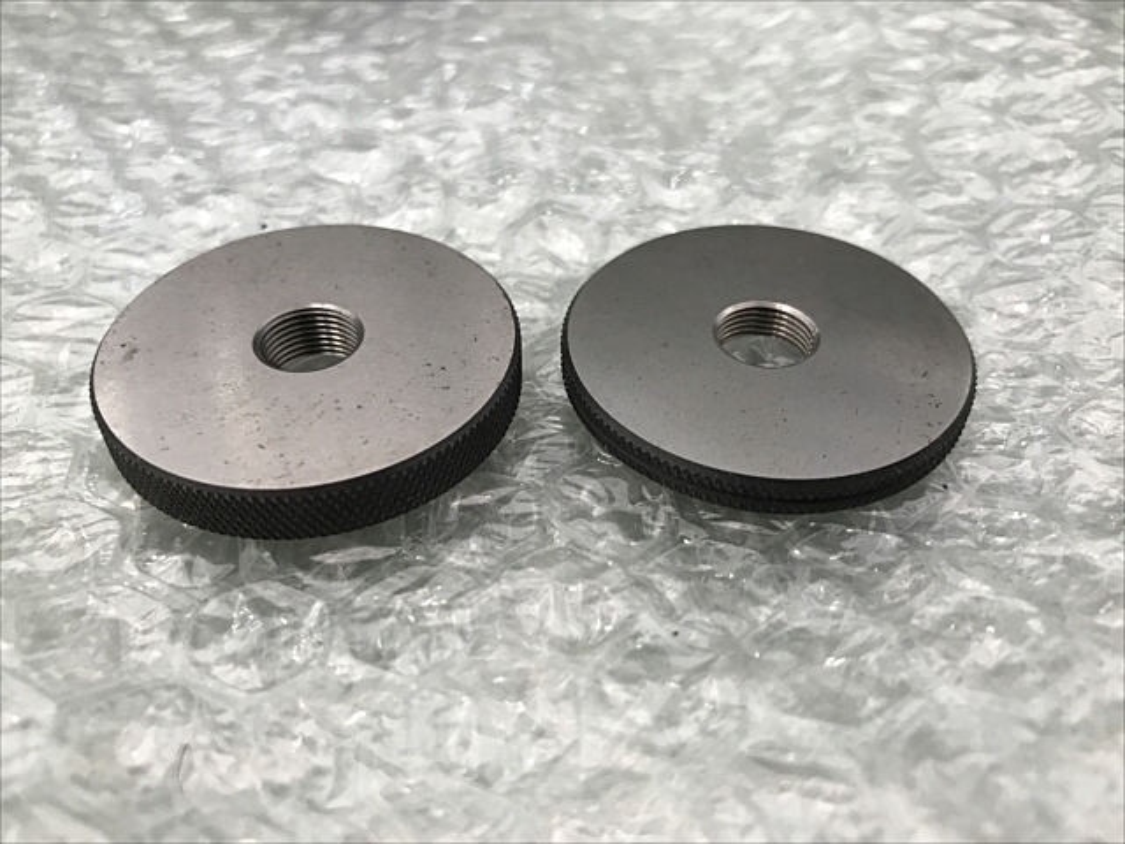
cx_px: 562
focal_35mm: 28
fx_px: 910
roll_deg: +0.7
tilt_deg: -42.8
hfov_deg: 63.4
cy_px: 422
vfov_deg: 49.7
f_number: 1.8
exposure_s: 1/24
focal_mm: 3.99
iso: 32
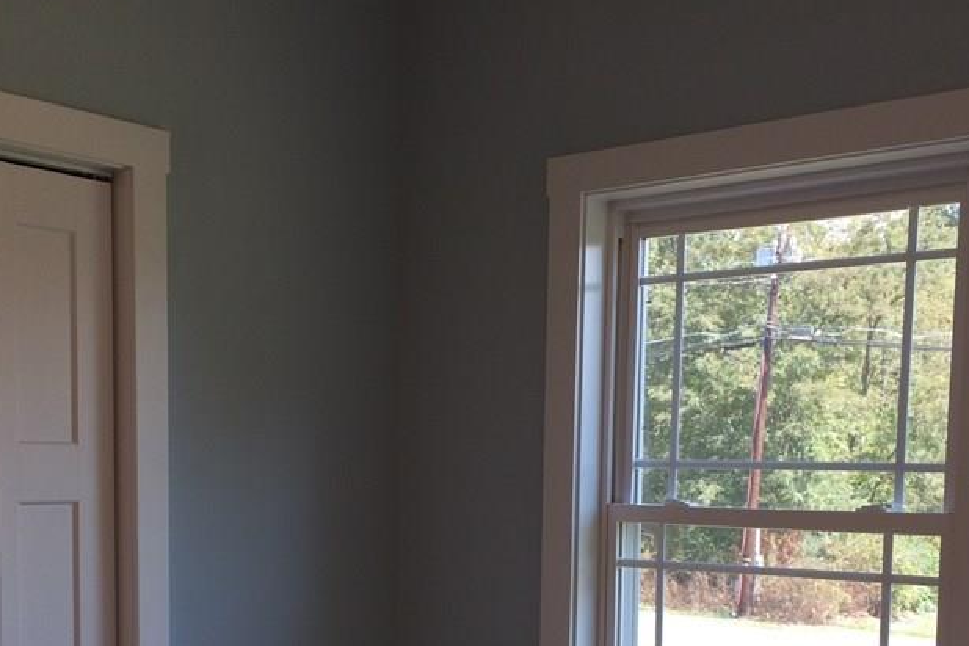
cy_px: 577
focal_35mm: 50
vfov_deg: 26.1
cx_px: 390
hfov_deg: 39.4
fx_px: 1346
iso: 40
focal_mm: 4.15
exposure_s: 1/120
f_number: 2.2
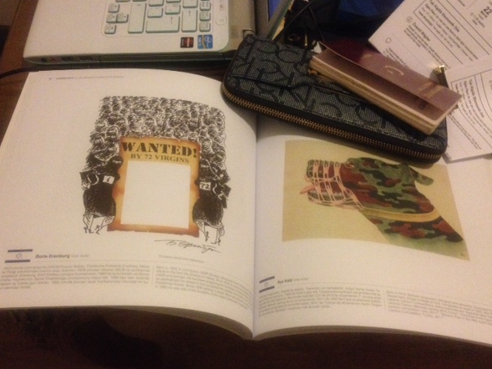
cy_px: 195
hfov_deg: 49.0
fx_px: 540
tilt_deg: -59.8
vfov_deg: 37.7
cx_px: 241
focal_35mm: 38
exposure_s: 1/15
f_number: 2.4
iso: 500
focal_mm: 4.28
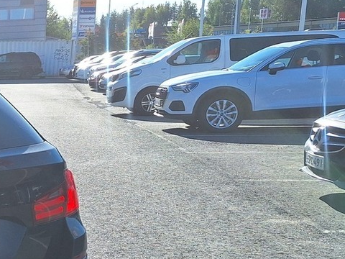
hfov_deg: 22.9
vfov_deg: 21.1
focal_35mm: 69
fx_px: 688
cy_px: 207
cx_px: -172
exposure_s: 1/2475
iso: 40
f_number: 1.8
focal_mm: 5.54
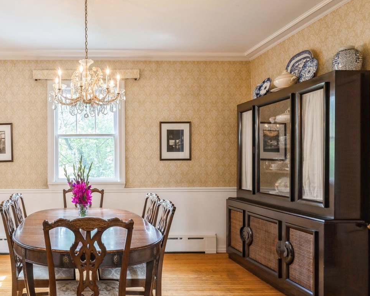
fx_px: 337
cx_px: 86
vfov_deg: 47.3
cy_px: 169
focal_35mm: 31
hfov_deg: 54.5
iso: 200
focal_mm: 19.5
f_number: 8
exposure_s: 1/3
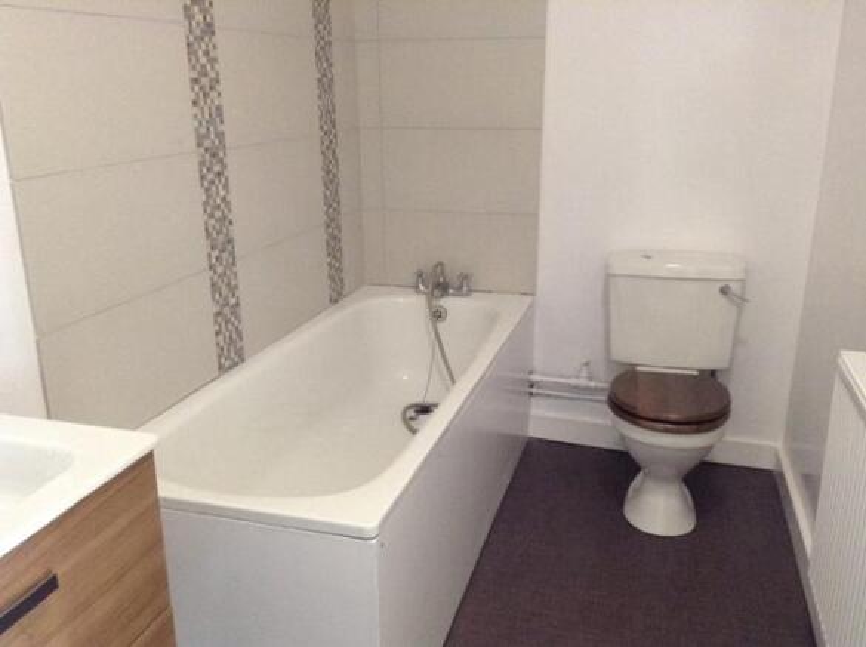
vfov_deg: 42.8
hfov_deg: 55.4
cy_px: 324
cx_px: 433
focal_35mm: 33
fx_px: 824
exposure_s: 1/24
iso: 250
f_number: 2.4
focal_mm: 3.3
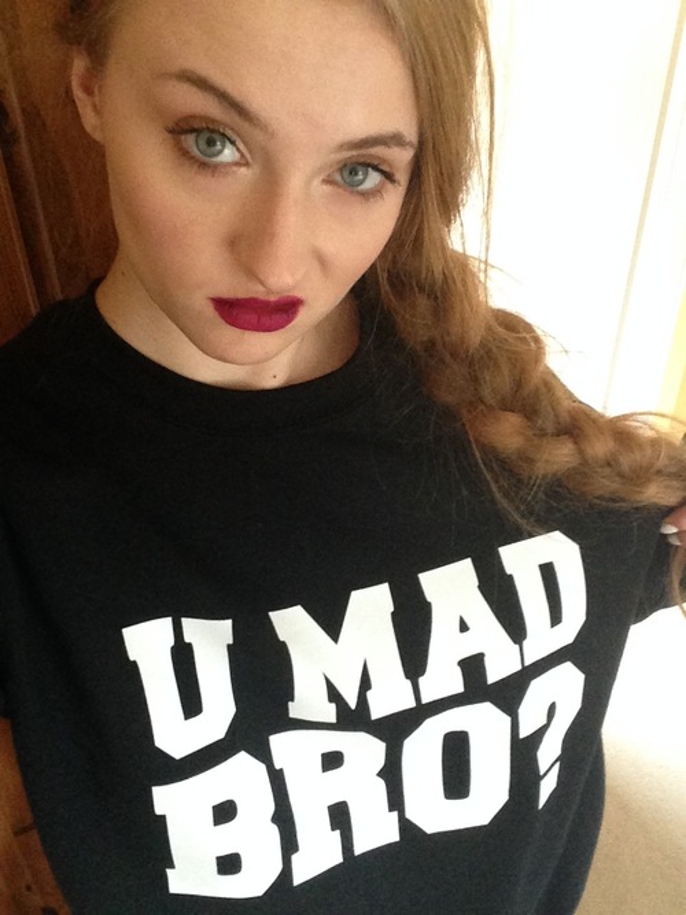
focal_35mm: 35
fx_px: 925
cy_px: 458
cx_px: 343
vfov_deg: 52.6
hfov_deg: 40.7
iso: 250
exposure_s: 1/17
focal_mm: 2.18
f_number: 2.4
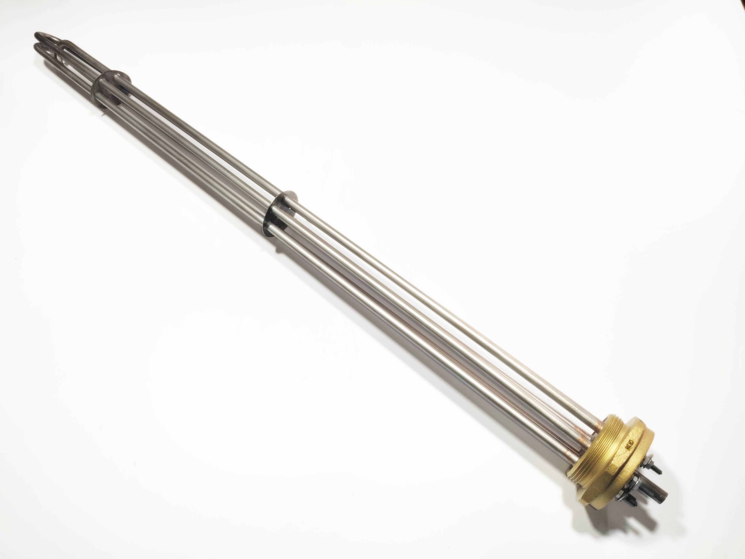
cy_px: 280
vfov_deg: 53.1
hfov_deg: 67.3
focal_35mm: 26
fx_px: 560
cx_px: 372
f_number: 1.79
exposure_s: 1/50
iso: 201
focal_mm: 4.74
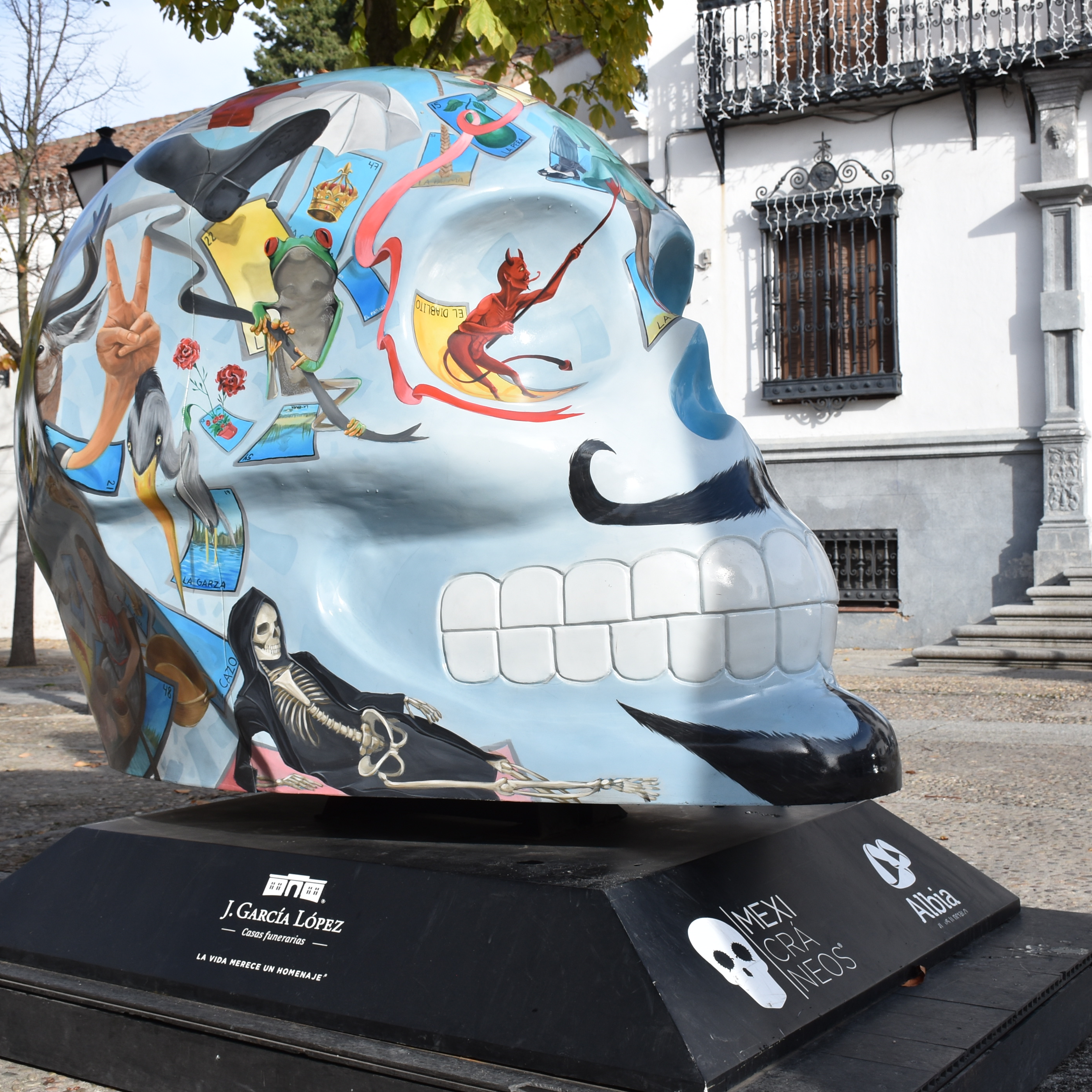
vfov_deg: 37.5
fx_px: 1606
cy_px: 523
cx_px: 529
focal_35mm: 45
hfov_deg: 37.5
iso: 200
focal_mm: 22
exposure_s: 1/320
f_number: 9
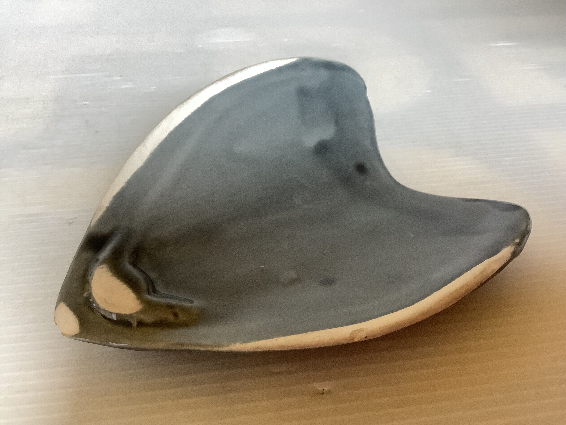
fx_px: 507
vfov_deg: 45.4
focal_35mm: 31
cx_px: 283
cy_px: 212
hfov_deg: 58.4
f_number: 2.4
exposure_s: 1/33
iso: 250
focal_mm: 3.3
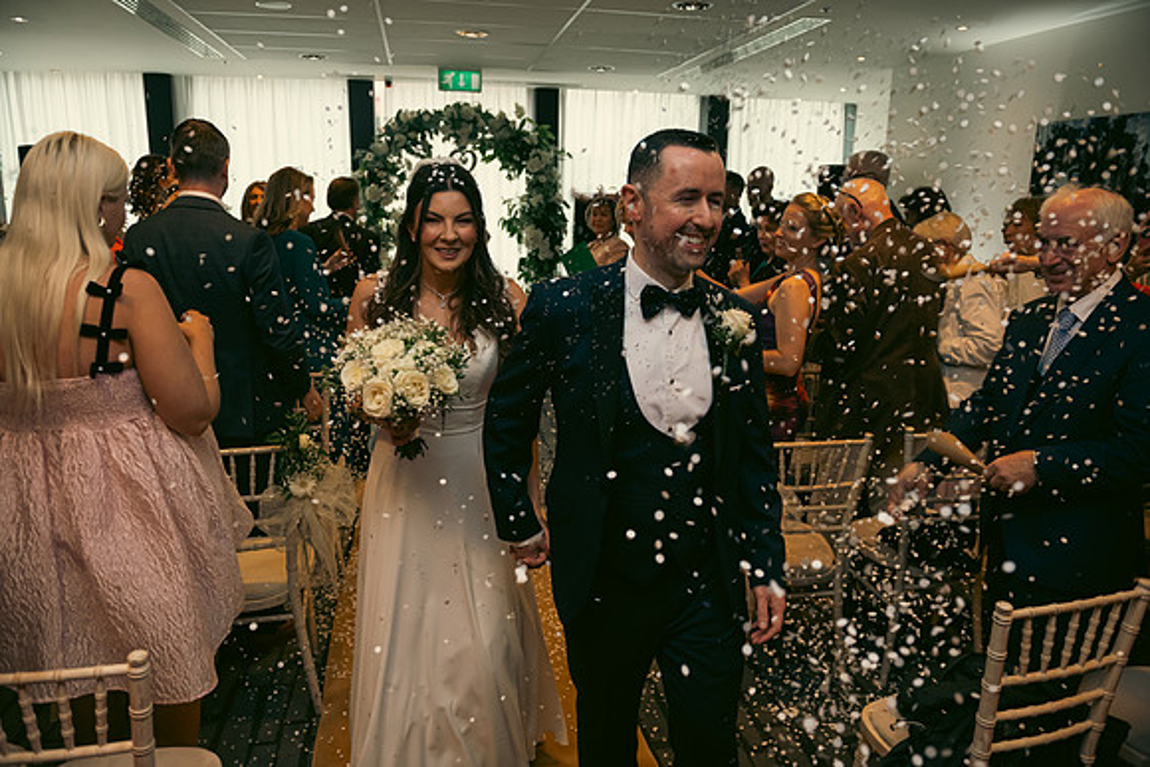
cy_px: 384
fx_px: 767
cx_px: 575
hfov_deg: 73.7
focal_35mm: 24
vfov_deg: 53.2
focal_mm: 24
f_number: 3.5
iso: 640
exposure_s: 1/160
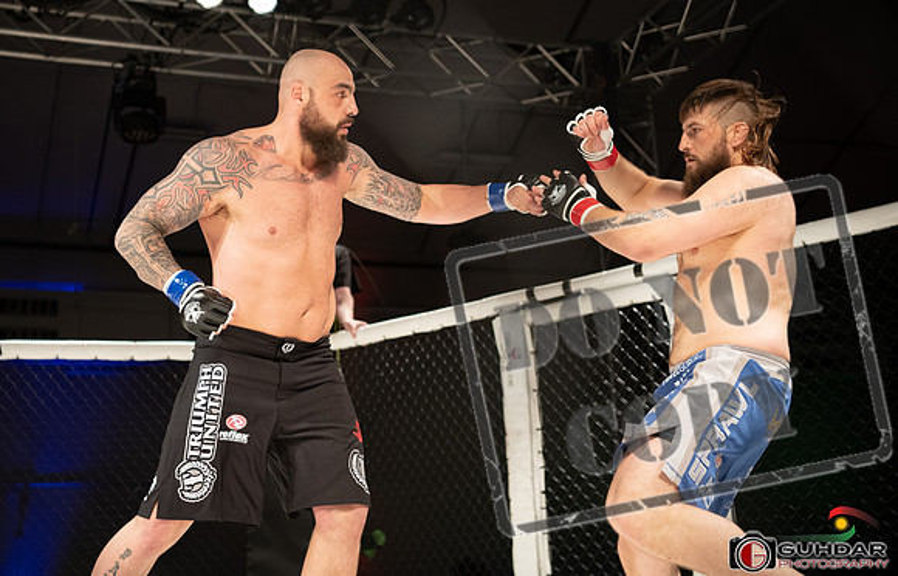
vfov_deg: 22.9
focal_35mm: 58
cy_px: 251
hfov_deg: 35.1
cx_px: 410
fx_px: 1420
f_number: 2.8
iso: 1250
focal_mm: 50
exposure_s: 1/1000
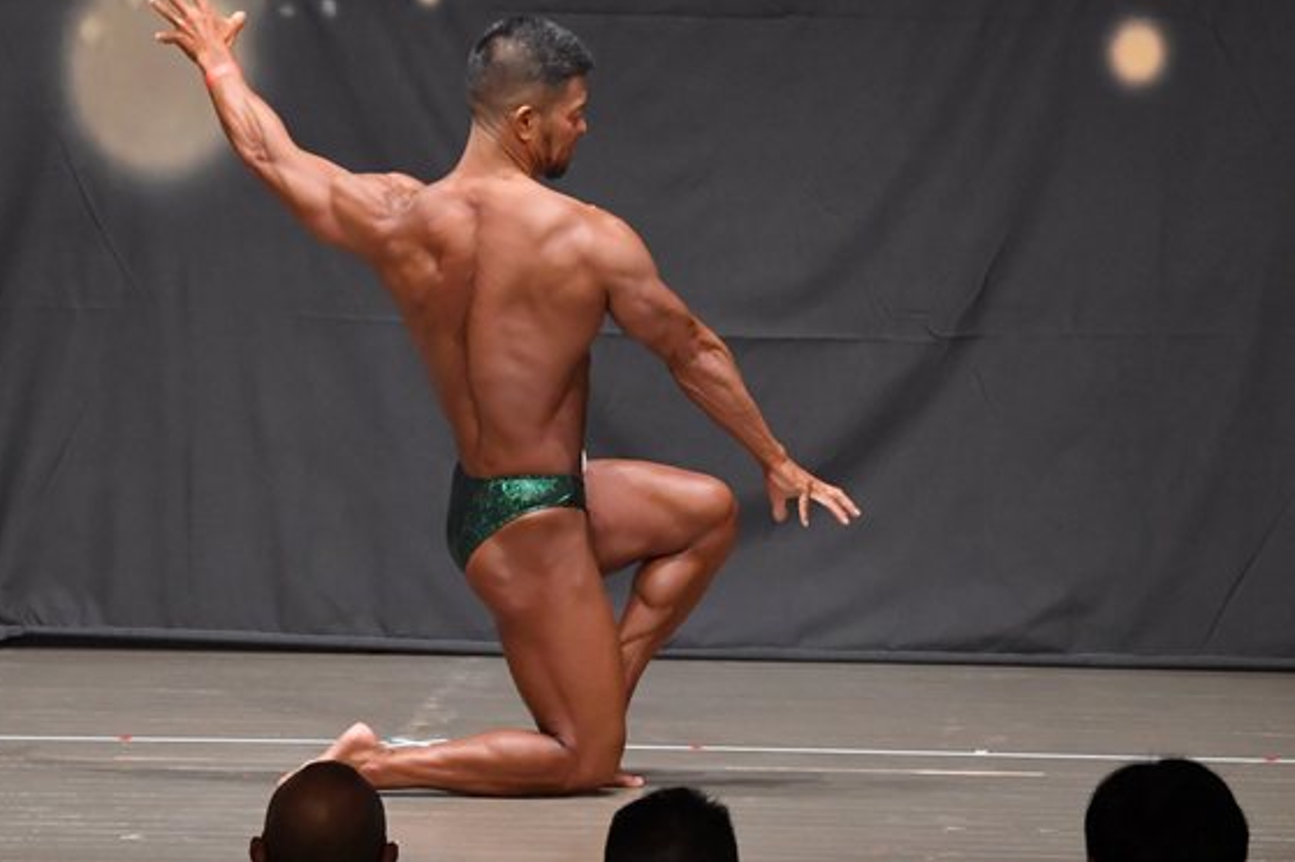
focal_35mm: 301
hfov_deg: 6.8
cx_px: 548
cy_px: 331
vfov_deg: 4.6
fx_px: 10821
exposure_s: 1/400
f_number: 5.6
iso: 6400
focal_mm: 145
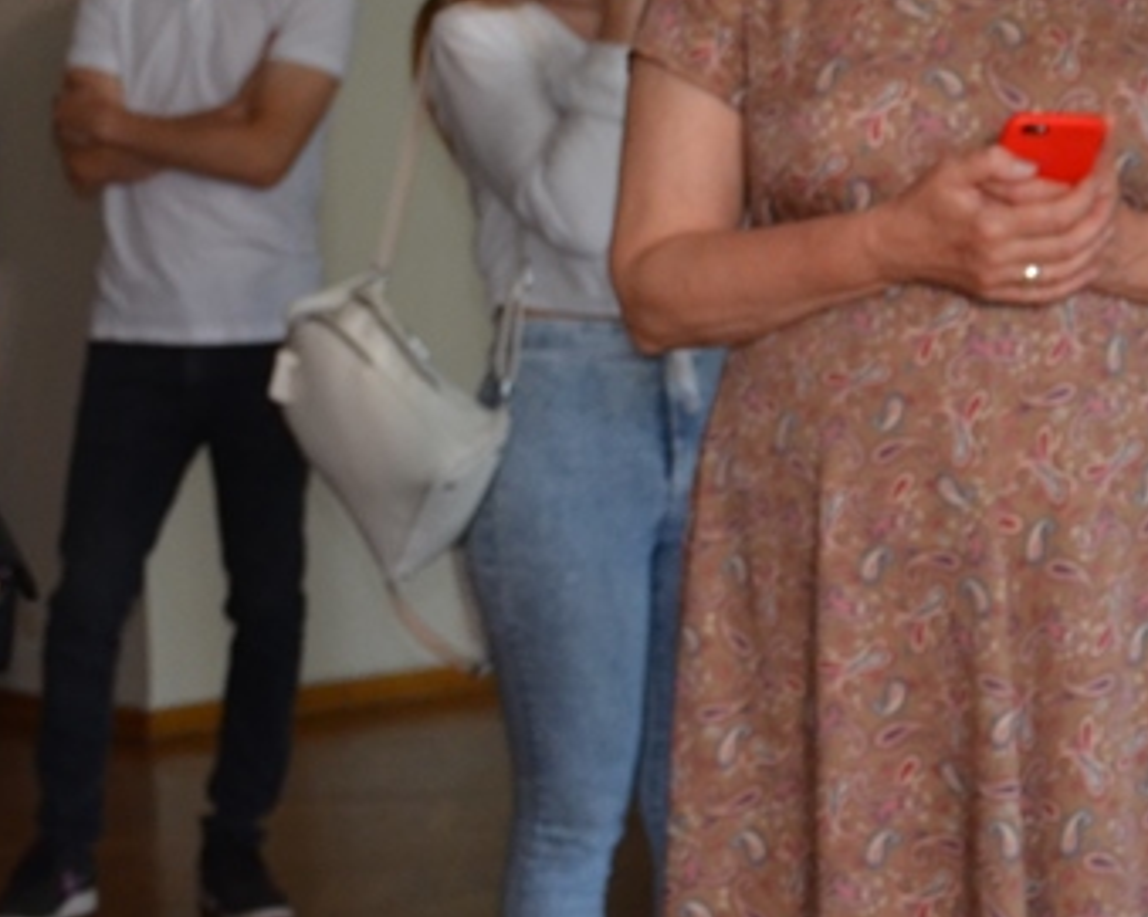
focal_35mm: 154
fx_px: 5231
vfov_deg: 10.0
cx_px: -295
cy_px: 274
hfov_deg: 12.2
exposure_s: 1/60
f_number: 4.2
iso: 640
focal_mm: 32
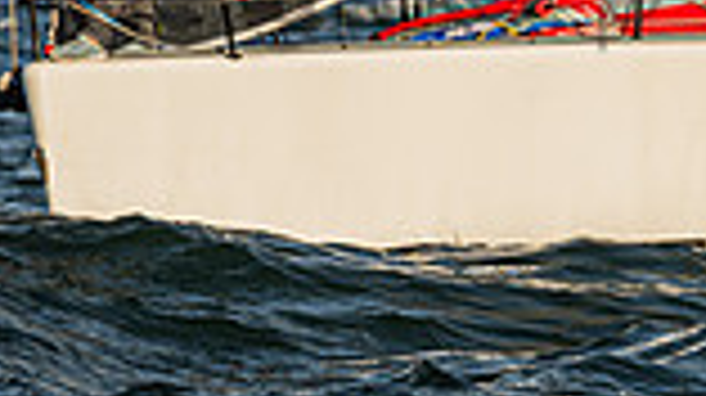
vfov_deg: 0.8
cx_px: 663
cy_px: -249
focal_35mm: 1478
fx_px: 27645
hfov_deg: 1.5
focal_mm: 310
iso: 100
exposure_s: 1/1000
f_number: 5.3
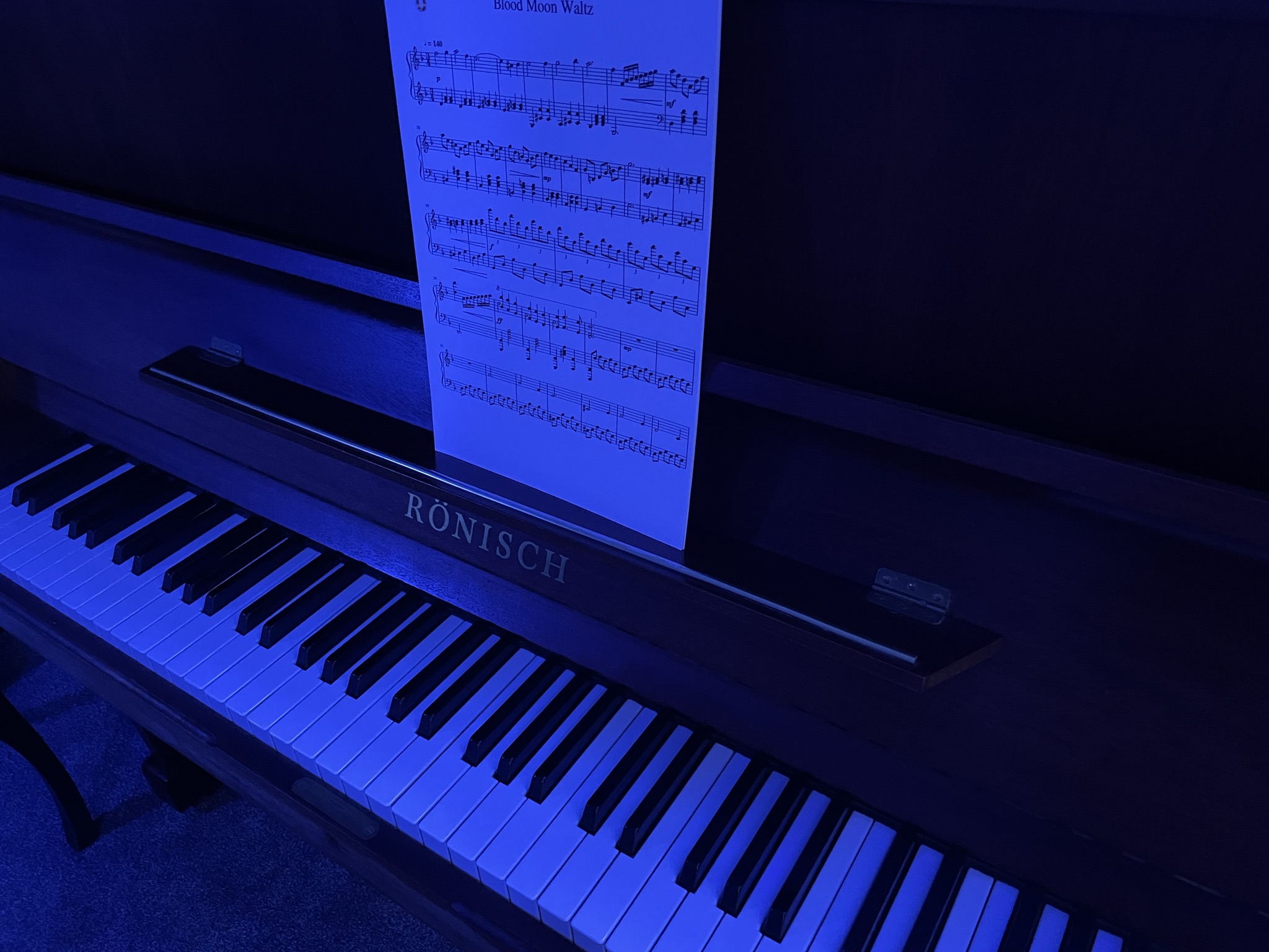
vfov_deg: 53.1
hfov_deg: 67.3
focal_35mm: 26
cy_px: 476
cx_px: 634
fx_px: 953
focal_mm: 4.2
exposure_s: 1/26
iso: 1000
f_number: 1.6
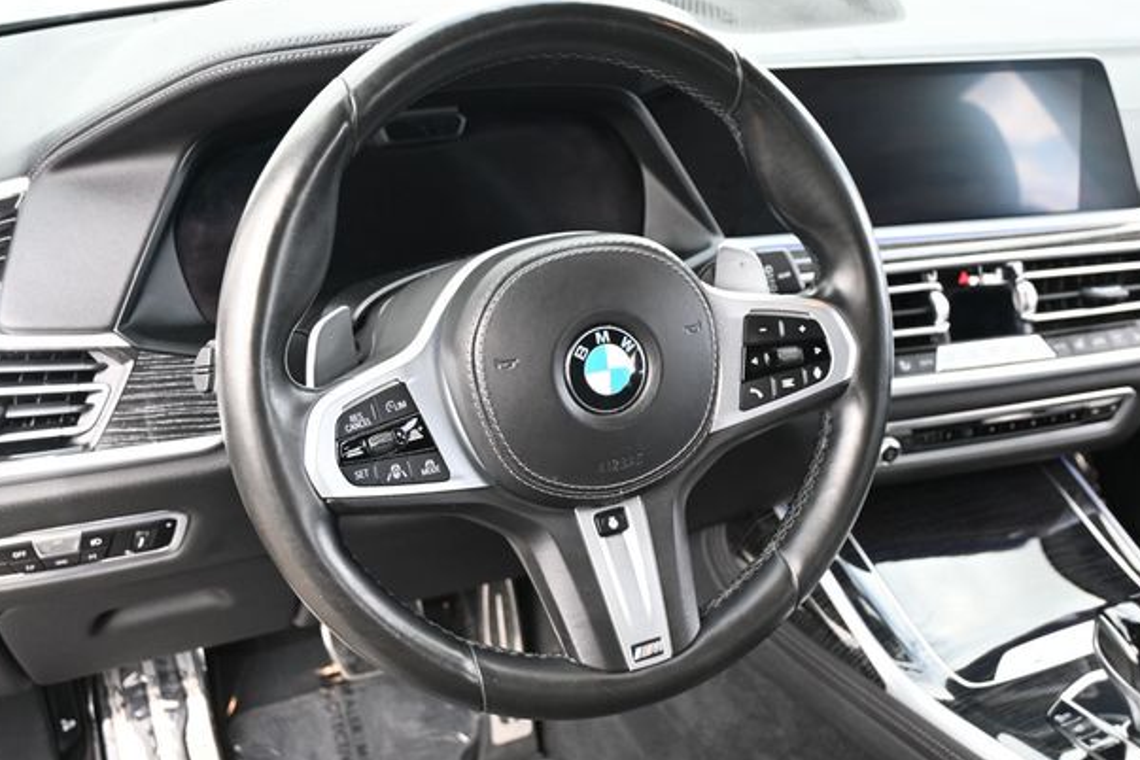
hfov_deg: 54.4
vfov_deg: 37.8
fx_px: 1108
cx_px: 561
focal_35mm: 35
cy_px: 363
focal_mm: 22
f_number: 4
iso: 400
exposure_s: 1/125
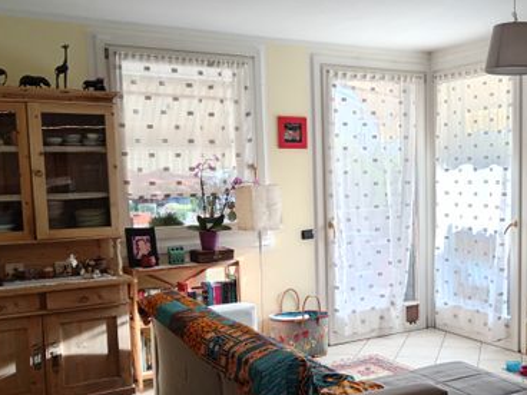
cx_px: 368
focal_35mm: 44
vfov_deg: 32.7
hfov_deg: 42.1
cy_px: 248
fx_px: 670
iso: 335
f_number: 1.9
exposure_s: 1/50
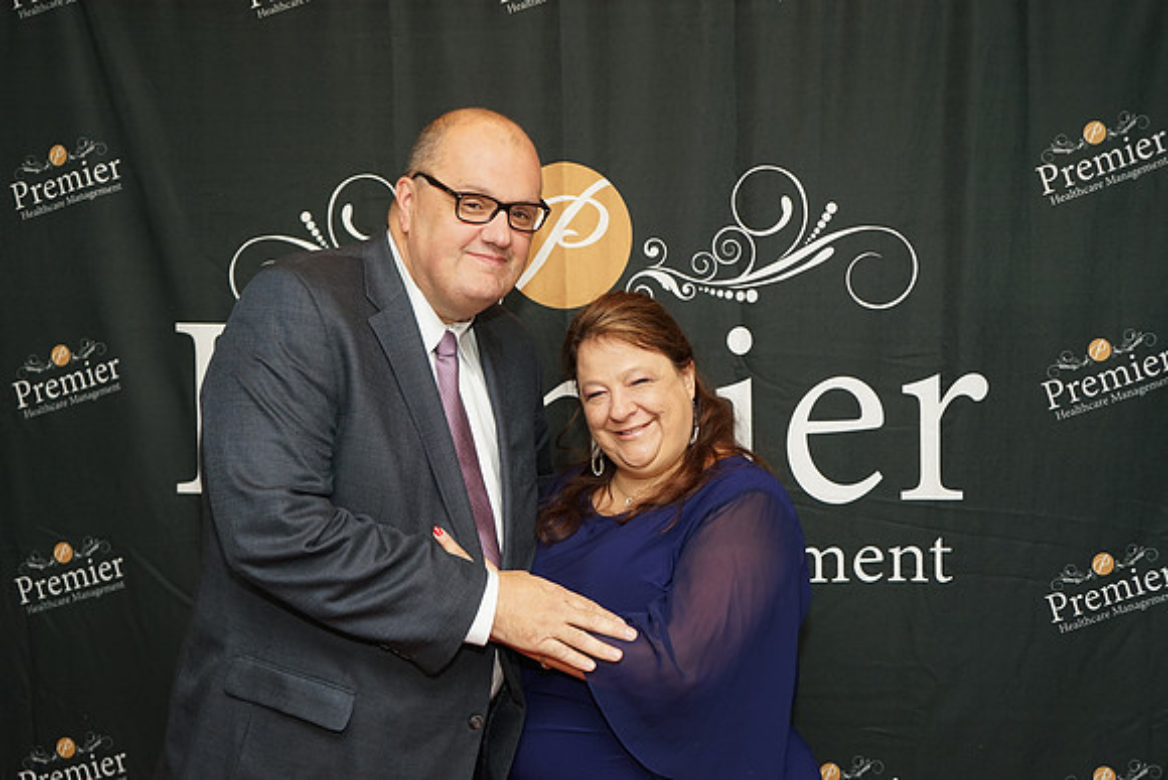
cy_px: 390
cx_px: 584
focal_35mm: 45
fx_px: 1460
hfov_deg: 43.6
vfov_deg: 29.9
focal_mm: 45
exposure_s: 1/100
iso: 640
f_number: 4.5
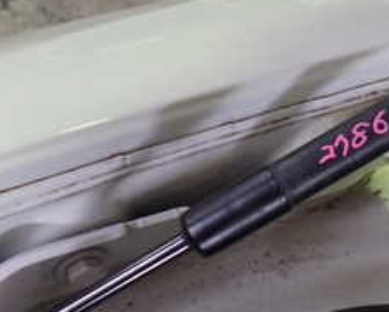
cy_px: 175
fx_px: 898
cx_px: 363
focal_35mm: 78
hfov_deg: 23.7
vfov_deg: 19.7
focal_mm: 5.4
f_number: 2.3
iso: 200
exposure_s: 1/50
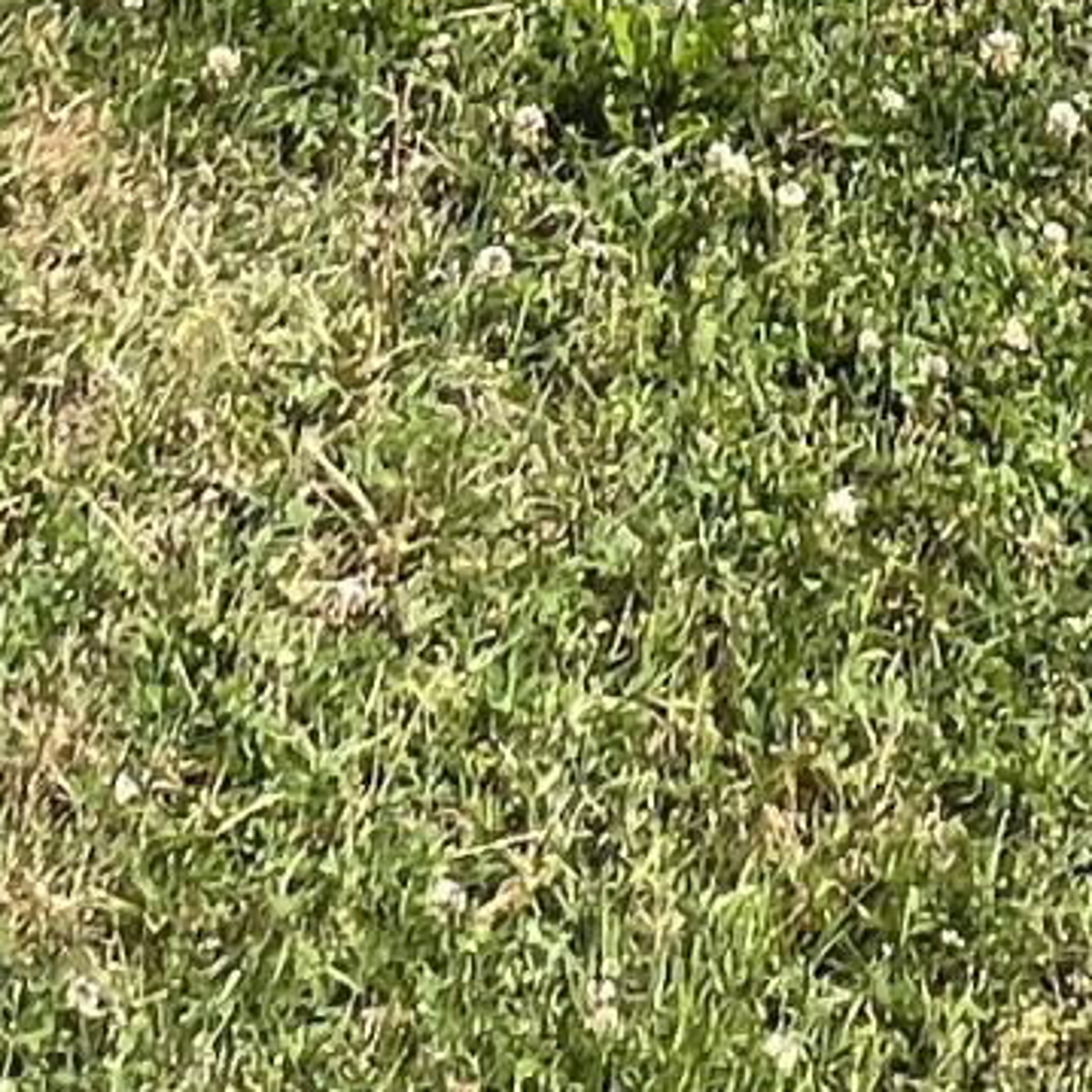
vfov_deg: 11.9
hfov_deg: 18.0
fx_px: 3426
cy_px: -1974
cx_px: 788
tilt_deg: -1.1
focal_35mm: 96
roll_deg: -15.9
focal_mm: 1.57
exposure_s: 1/889
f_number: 1.8
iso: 32
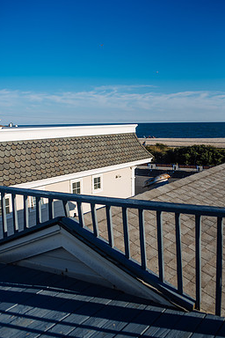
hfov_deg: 32.6
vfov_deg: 47.4
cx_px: 116
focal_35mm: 41
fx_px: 384
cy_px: 163
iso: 100
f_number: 2.8
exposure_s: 1/3200
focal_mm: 35
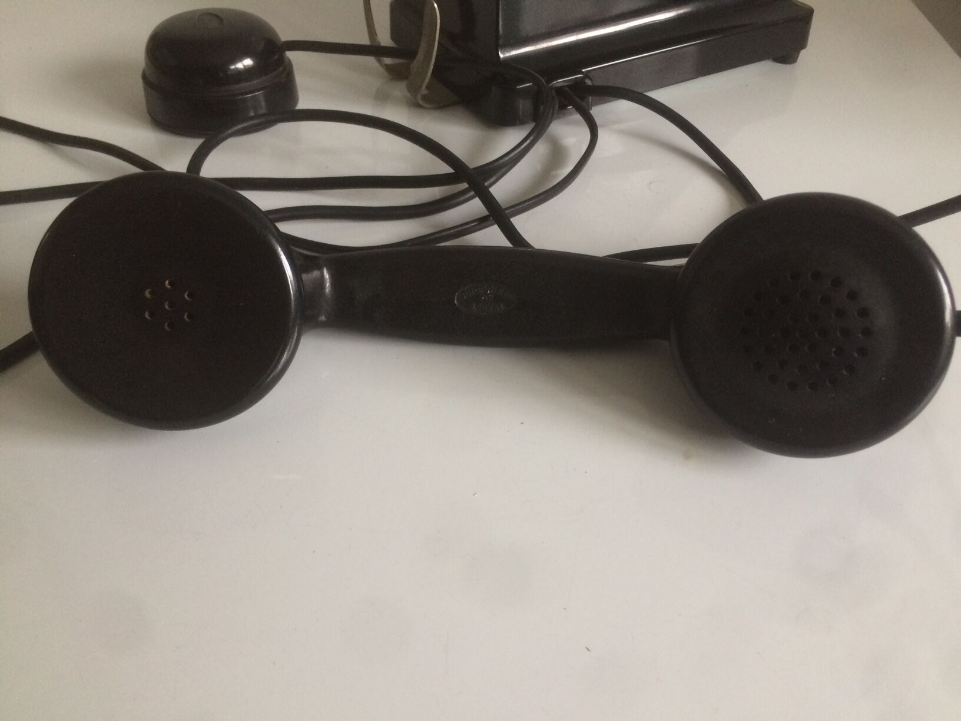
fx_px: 805
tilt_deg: -40.8
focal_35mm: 29
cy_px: 360
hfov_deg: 61.7
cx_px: 480
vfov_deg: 48.2
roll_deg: -1.6
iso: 200
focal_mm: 4.15
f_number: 2.2
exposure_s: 1/33
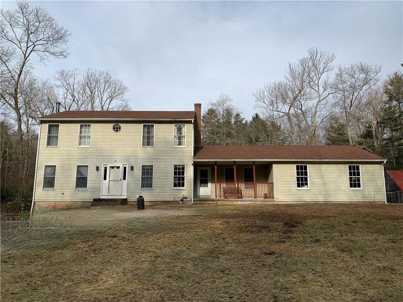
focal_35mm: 26
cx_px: 202
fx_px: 303
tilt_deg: +9.4
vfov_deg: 53.1
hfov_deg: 67.3
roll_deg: +0.6
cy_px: 151
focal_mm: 4.25
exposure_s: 1/2160
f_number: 1.8
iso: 25
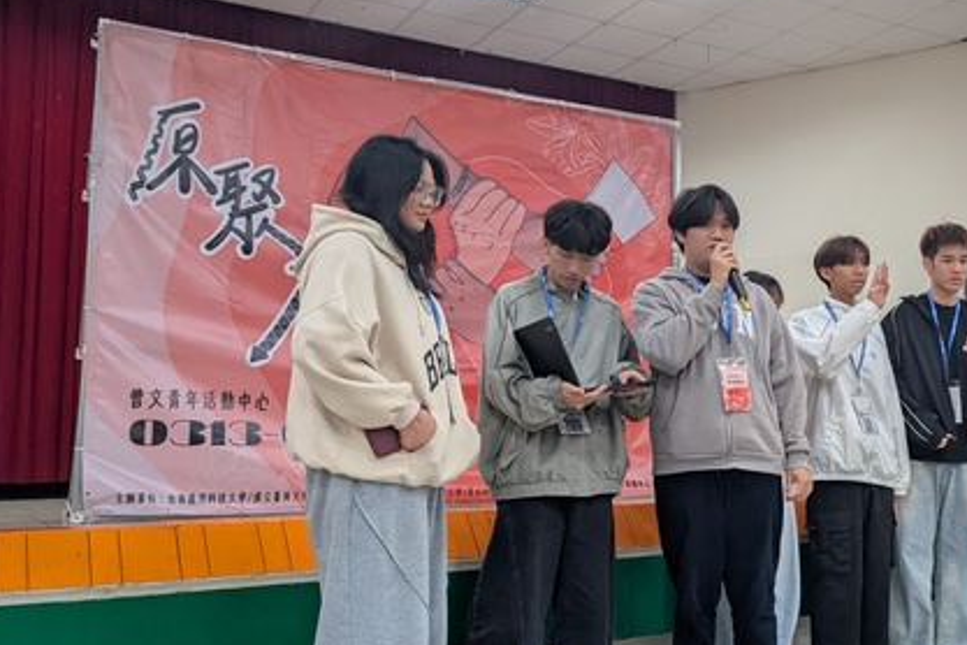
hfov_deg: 43.7
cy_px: 321
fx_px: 1128
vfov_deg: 31.9
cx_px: 802
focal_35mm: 42
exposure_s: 1/510
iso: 756
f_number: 1.68
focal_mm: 6.9
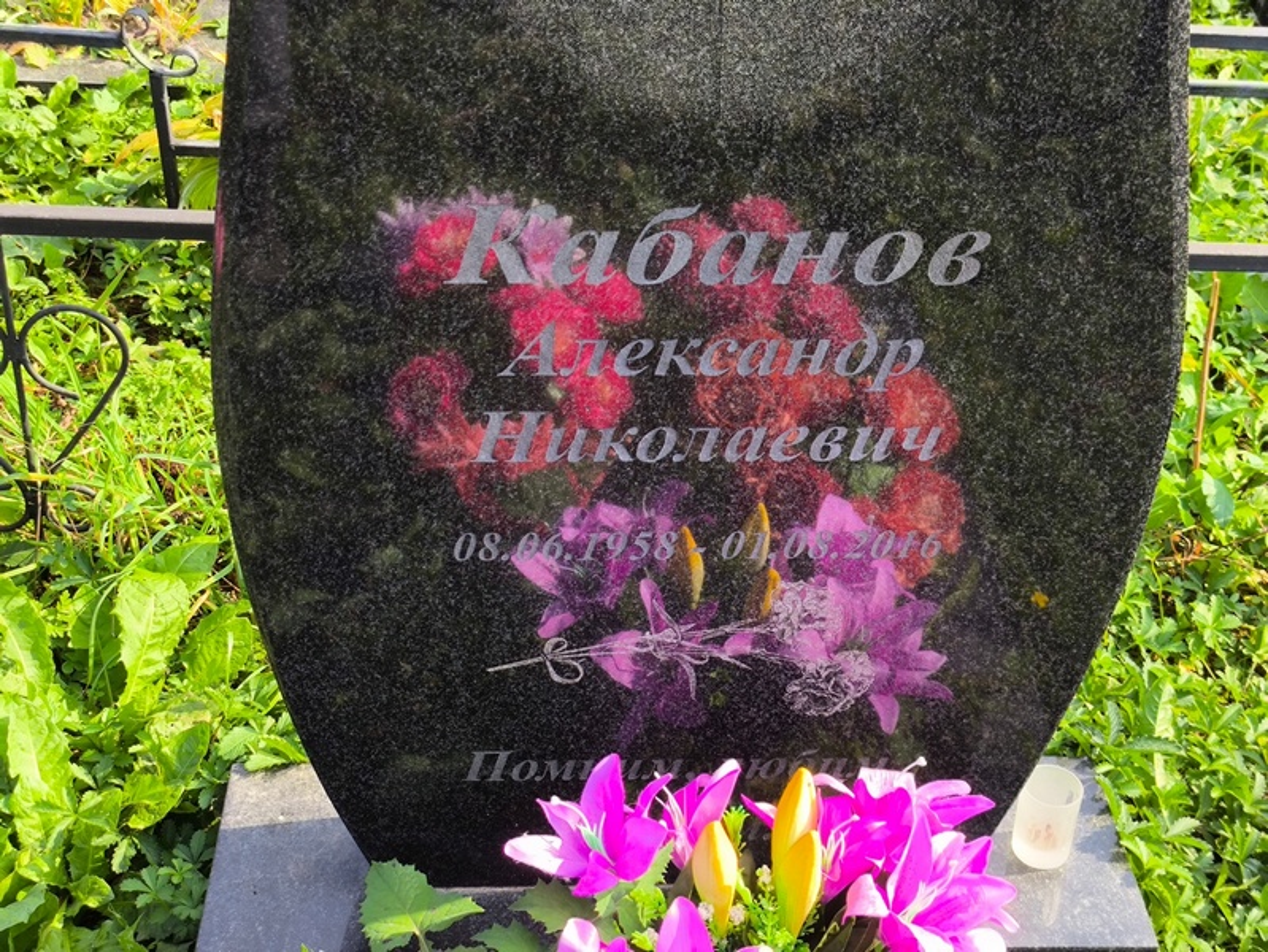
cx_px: 634
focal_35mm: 50
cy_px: 476
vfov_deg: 29.1
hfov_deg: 38.2
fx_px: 1832
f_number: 1.7
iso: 50
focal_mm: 4.71
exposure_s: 1/463
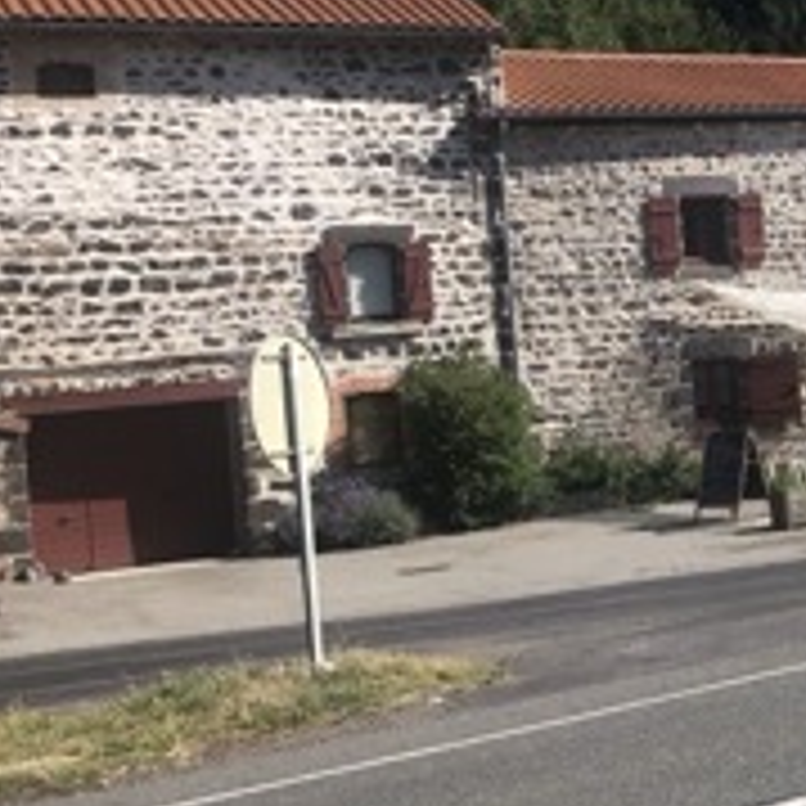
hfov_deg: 20.9
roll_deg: +5.1
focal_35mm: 72
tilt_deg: -2.5
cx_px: 1153
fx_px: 1897
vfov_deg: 23.9
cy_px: 306
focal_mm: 4
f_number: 1.8
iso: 20
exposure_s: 1/1333
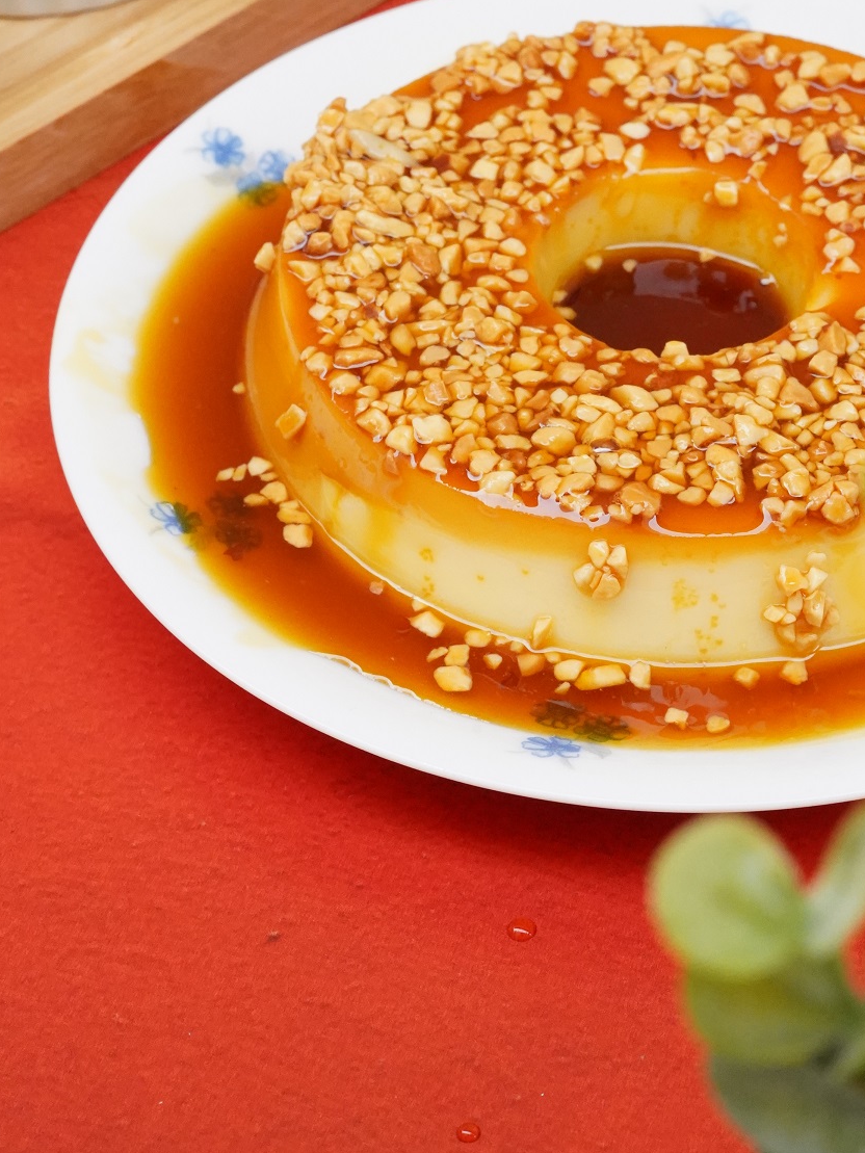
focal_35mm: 78
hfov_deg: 18.8
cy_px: 497
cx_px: 612
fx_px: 2598
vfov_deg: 25.0
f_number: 13
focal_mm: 50
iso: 10000
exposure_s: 1/320
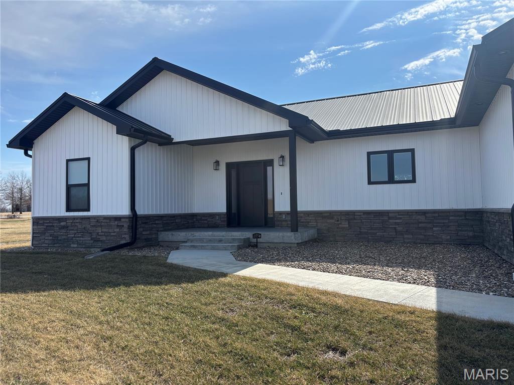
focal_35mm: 26
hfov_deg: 67.3
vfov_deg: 53.1
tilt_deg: +3.4
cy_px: 192
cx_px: 257
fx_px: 386
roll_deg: +1.3
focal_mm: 5.96
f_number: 1.6
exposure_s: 1/3788
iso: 50
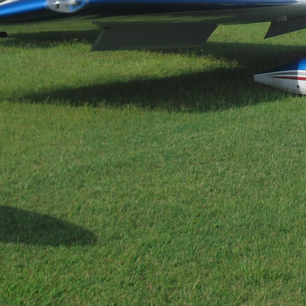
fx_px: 1290
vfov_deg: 13.4
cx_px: 283
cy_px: 9
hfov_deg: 13.4
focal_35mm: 129
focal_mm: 9.4
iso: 64
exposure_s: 1/200
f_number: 9.6
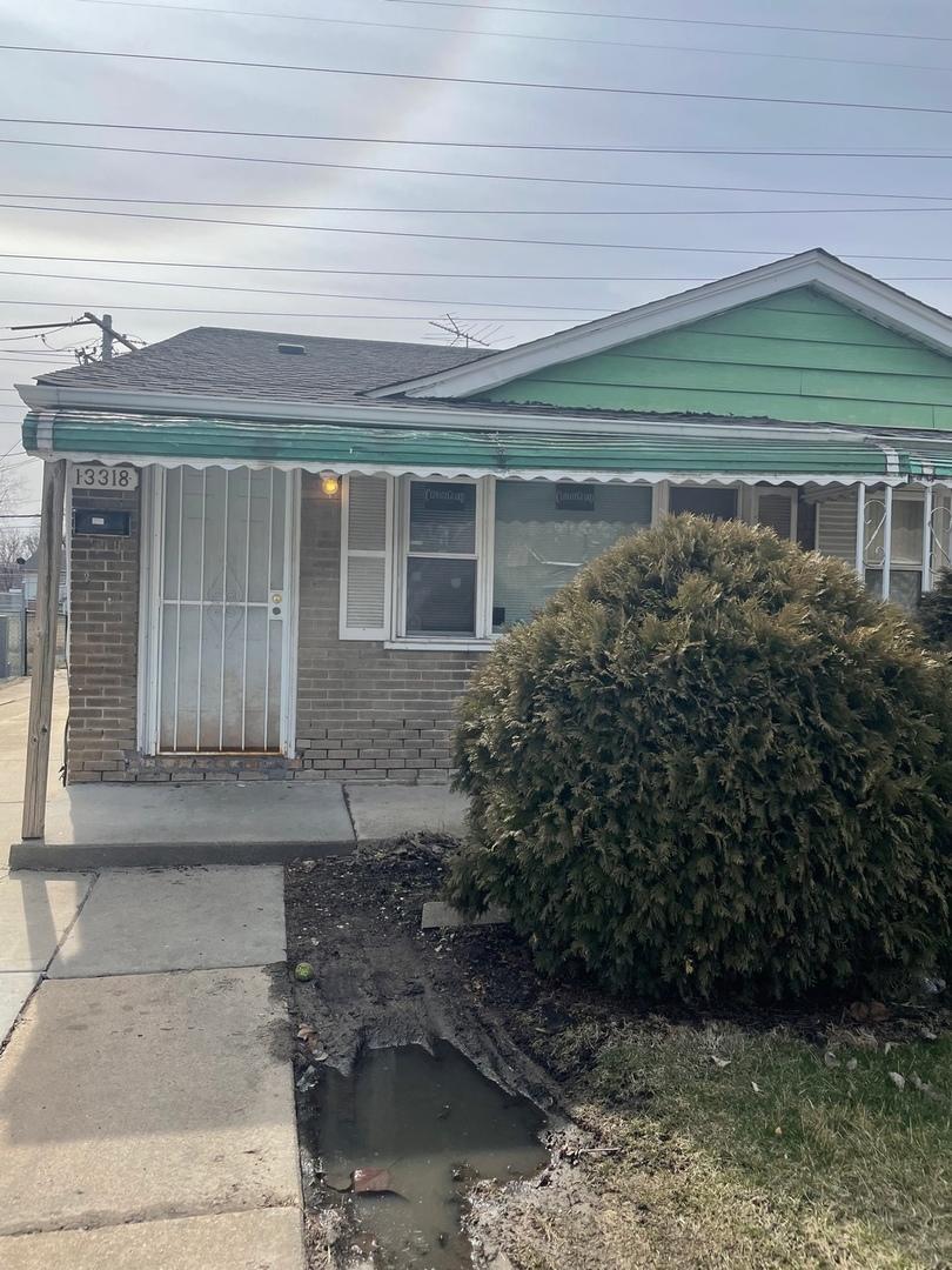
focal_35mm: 26
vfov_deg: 67.3
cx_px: 476
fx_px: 953
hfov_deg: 53.1
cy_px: 635
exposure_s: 1/5291
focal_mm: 4.2
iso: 32
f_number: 1.6
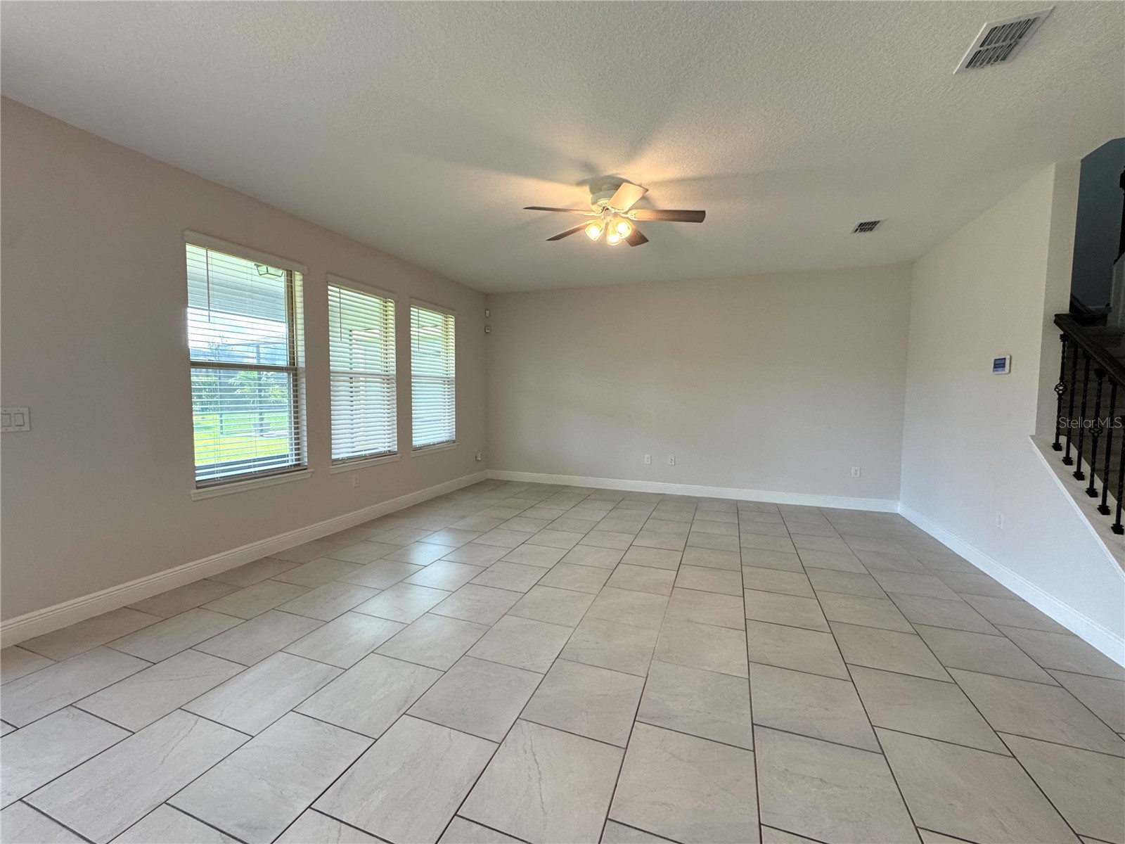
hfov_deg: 102.1
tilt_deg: -3.9
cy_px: 422
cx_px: 562
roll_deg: -0.4
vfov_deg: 85.7
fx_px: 455
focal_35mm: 14
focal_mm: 2.22
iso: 200
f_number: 2.2
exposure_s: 1/120
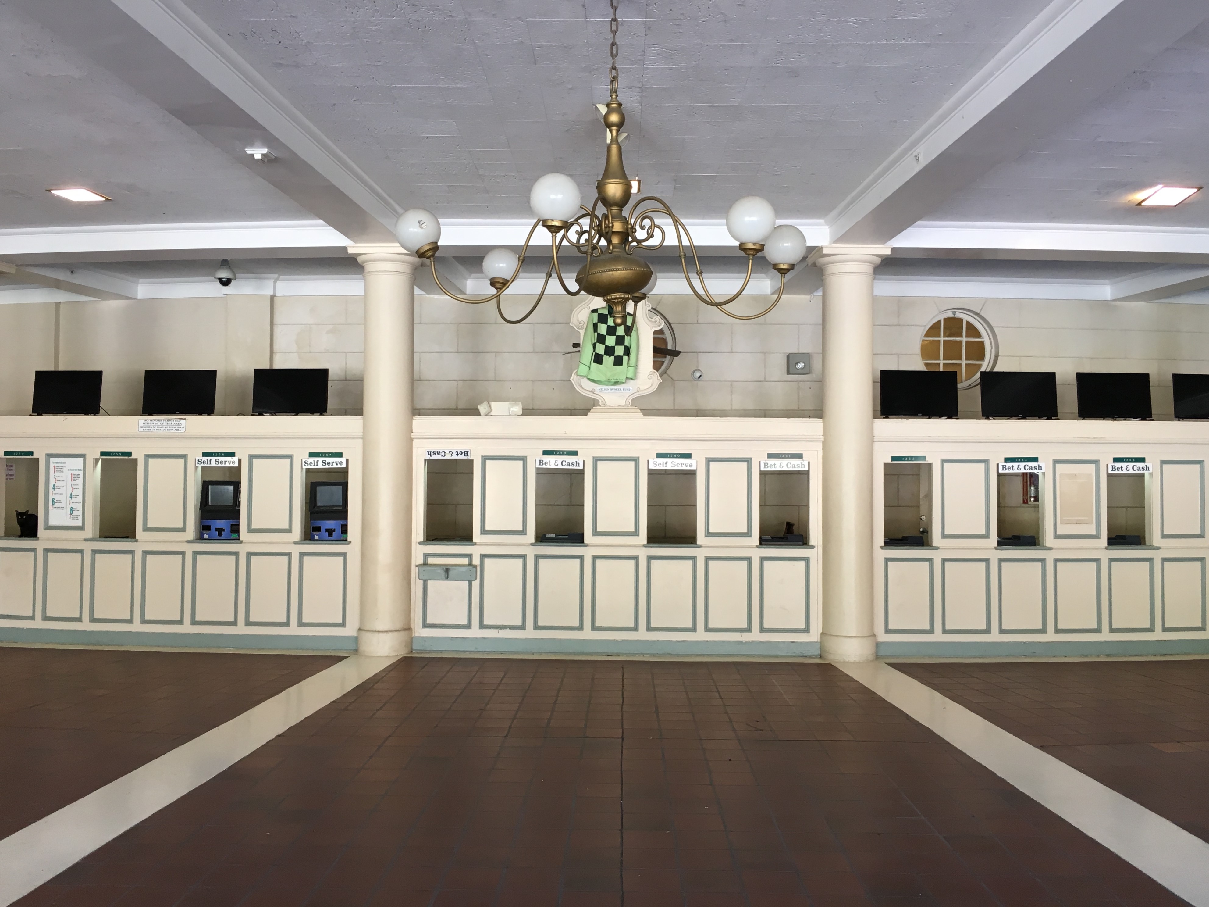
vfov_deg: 48.2
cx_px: 604
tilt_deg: +1.2
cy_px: 454
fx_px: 1013
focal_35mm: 29
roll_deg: -1.5
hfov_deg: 61.7
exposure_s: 1/30
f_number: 2.2
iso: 50
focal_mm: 4.15
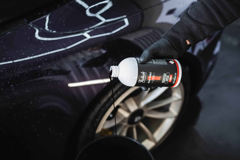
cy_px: 83
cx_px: 119
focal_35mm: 37
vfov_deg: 35.9
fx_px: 247
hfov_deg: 51.9
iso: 1000
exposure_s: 1/160
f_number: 2
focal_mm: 23
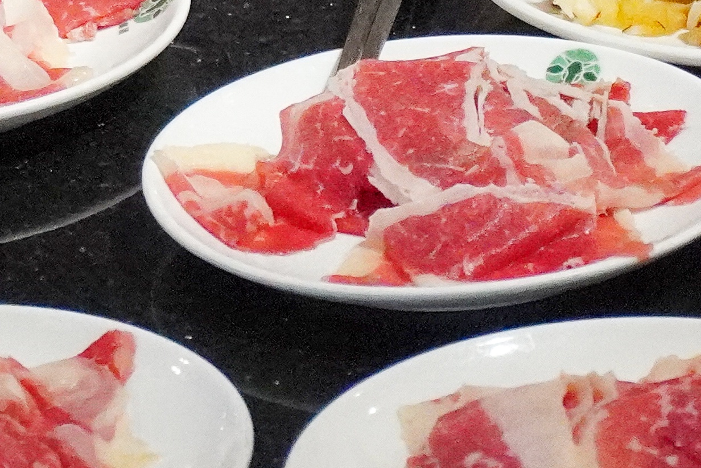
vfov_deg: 4.6
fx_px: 5832
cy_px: 65
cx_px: 451
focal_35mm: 299
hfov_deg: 6.9
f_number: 5.6
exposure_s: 1/250
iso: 6400
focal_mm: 41
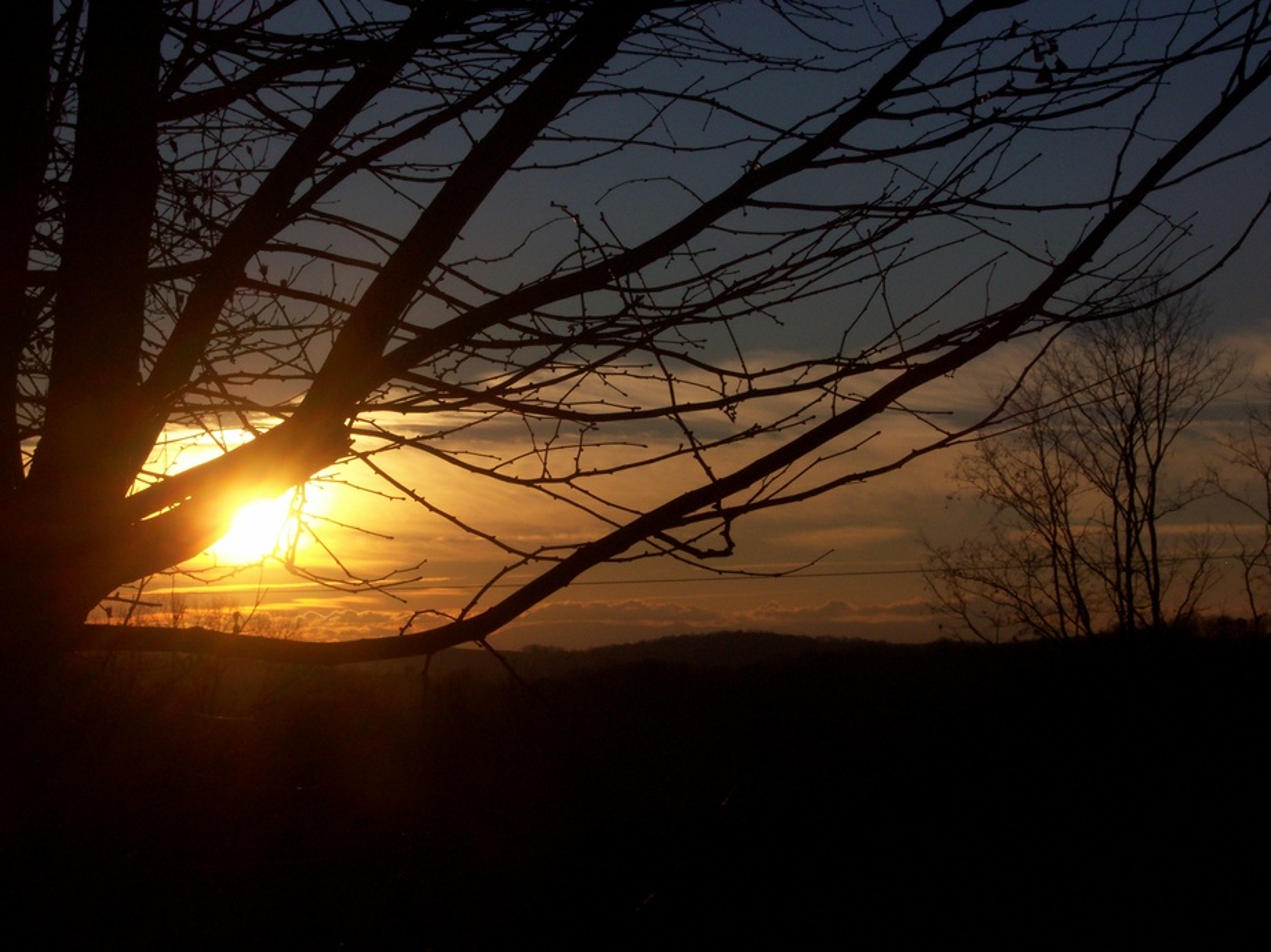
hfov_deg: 19.3
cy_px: 476
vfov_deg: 14.5
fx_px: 3744
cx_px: 636
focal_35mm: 102
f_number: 8.7
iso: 80
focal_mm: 16.8
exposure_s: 1/720
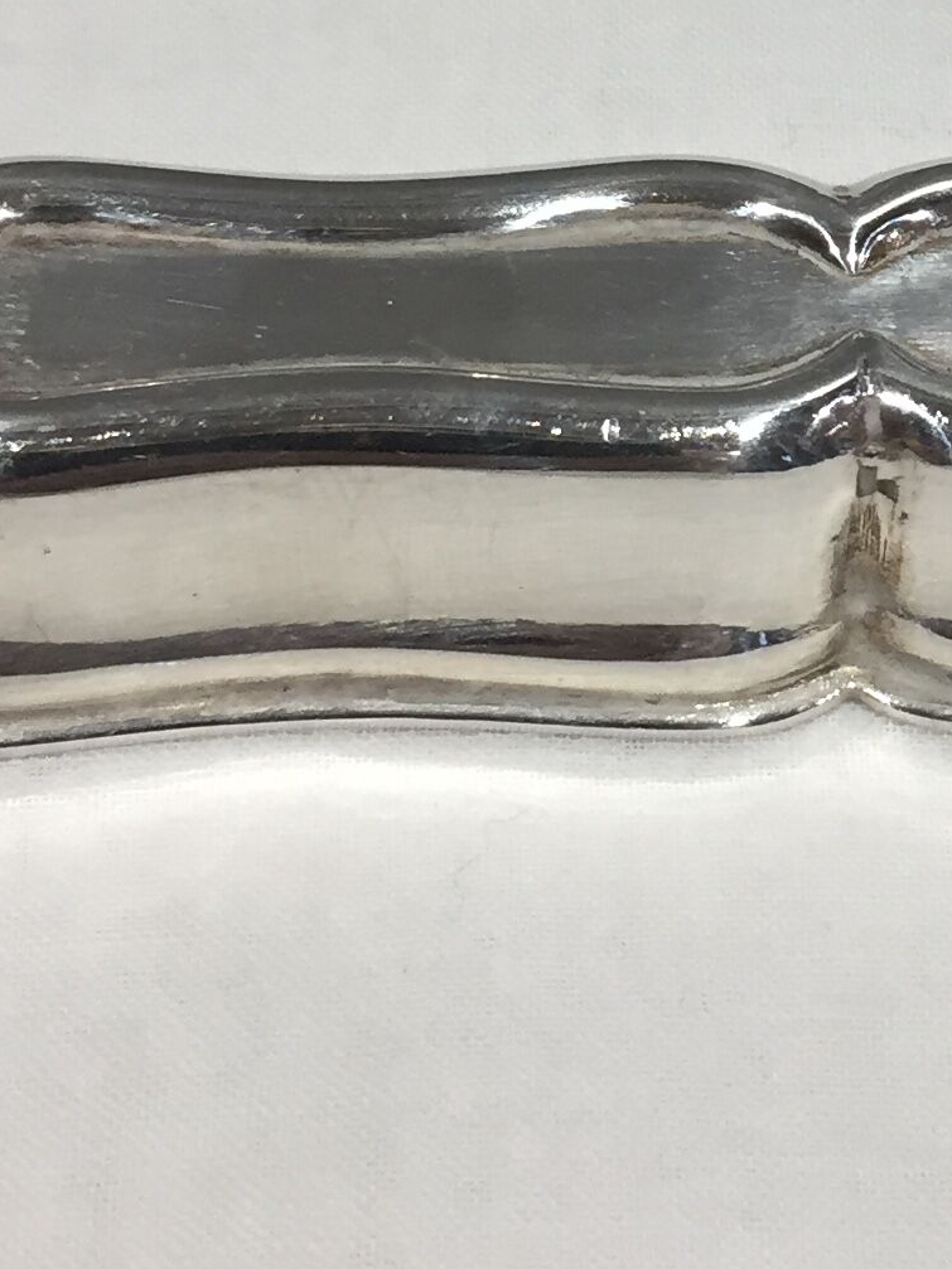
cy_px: 169
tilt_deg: -48.9
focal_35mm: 94
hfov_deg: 15.4
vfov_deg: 20.5
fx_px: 3448
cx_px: 961
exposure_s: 1/33
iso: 32
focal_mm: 4.15
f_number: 2.2
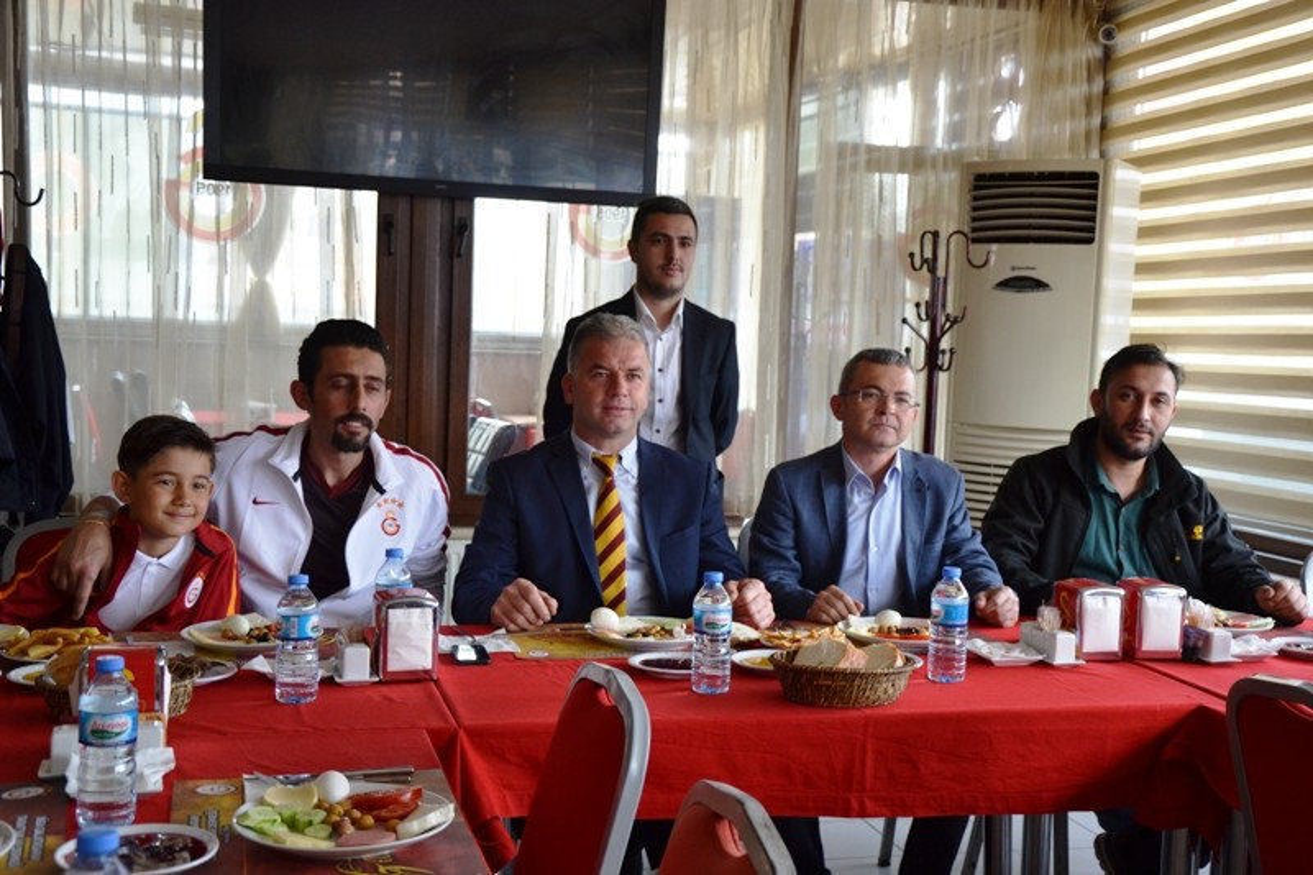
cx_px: 656
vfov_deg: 29.9
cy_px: 438
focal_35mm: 45
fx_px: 1641
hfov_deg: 43.6
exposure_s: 1/60
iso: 400
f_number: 4.2
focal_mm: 30
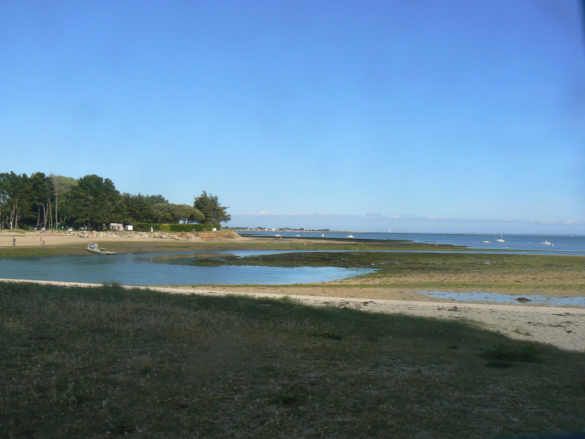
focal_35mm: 36
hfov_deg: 51.4
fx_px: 608
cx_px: 292
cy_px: 220
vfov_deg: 39.7
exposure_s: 1/500
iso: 80
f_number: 7.1
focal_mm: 6
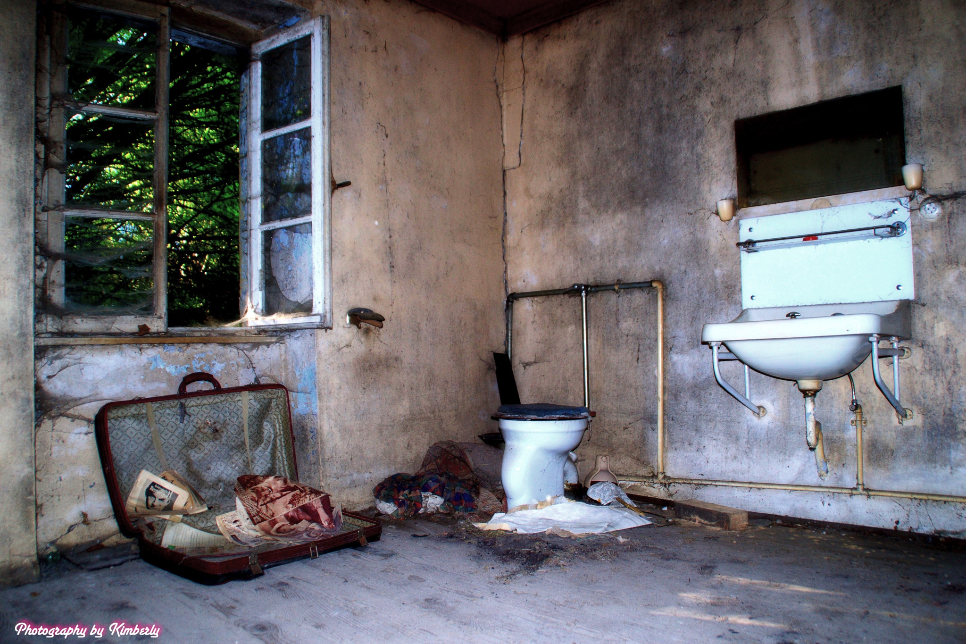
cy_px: 322
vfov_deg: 47.9
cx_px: 483
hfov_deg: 67.4
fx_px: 724
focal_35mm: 27
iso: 640
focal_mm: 18
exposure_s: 1/60
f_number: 3.5
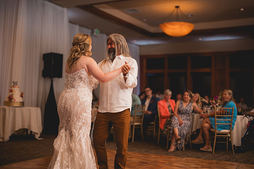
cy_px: 84
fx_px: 353
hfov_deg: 39.6
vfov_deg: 27.0
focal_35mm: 50
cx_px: 127
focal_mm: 50
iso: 125
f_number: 1.2
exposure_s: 1/250
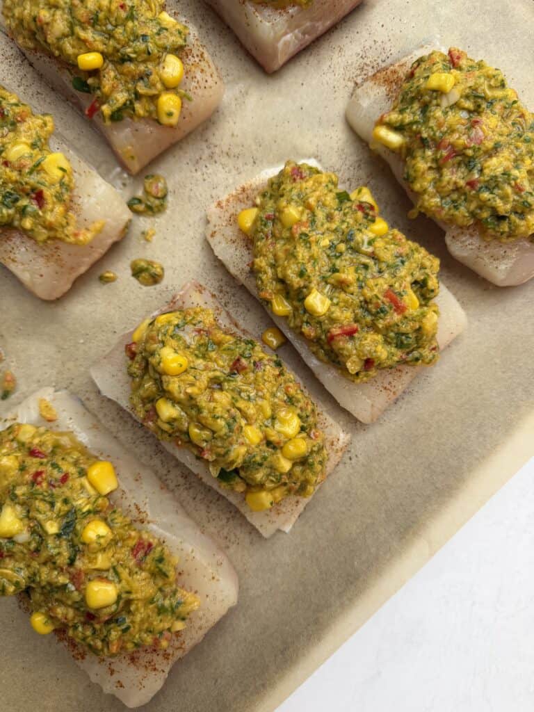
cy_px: 356
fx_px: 494
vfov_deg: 71.6
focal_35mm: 24
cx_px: 267
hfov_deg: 56.8
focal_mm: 6.76
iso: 64
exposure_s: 1/121
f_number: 1.78
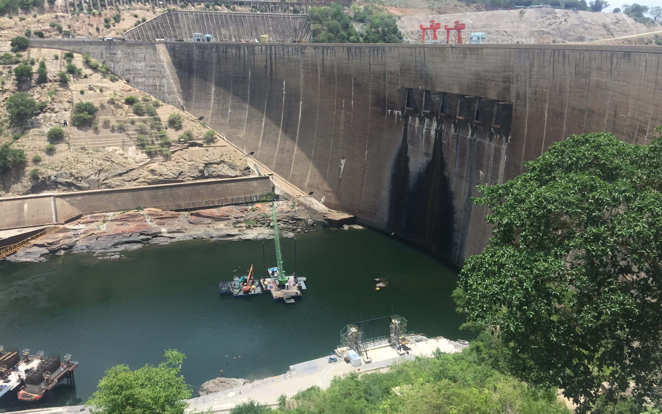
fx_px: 559
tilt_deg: -17.3
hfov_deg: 61.2
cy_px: 221
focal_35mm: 31
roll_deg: -1.1
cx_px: 329
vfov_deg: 40.6
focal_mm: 4.15
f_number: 2.2
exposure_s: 1/1199
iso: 32
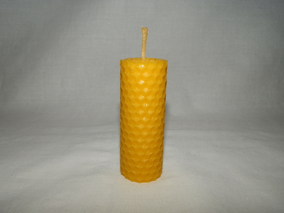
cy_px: 106
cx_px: 142
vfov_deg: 49.7
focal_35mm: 28
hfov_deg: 63.4
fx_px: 230
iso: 100
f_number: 7.3
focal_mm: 5
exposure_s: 1/30
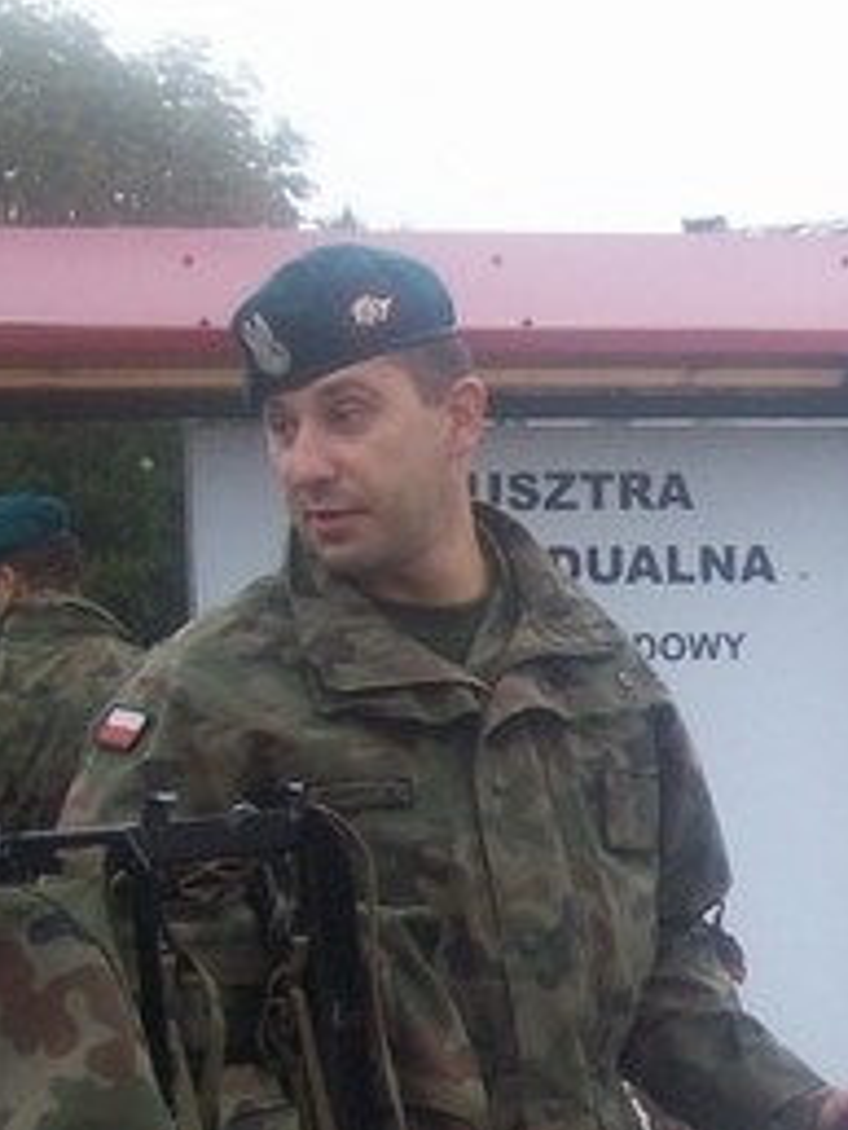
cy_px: 1020
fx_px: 3655
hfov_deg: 13.0
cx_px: 945
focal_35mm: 112
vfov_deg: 17.3
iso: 80
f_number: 2.7
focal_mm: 6
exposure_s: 1/119
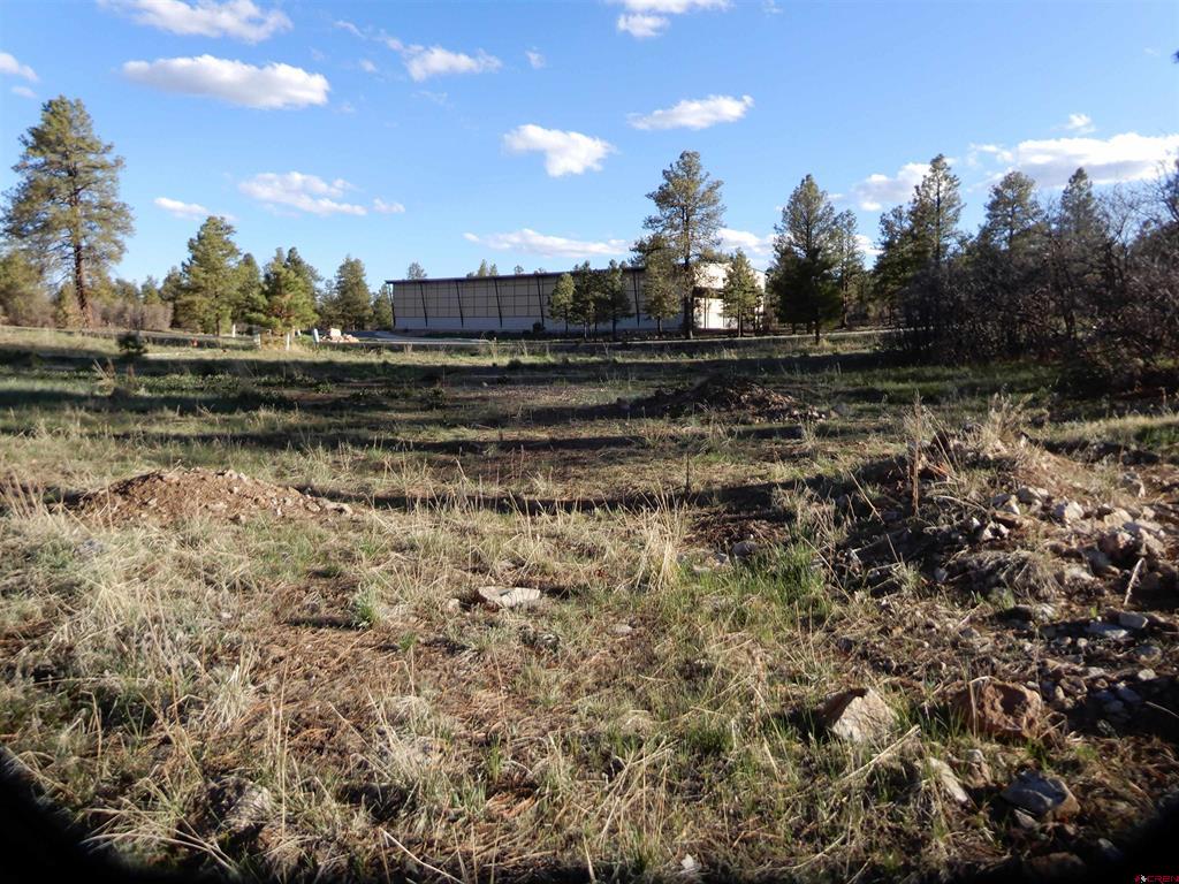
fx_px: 817
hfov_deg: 71.6
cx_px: 590
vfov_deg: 56.8
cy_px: 442
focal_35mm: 24
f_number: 3.4
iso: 80
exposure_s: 1/400
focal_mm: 4.3
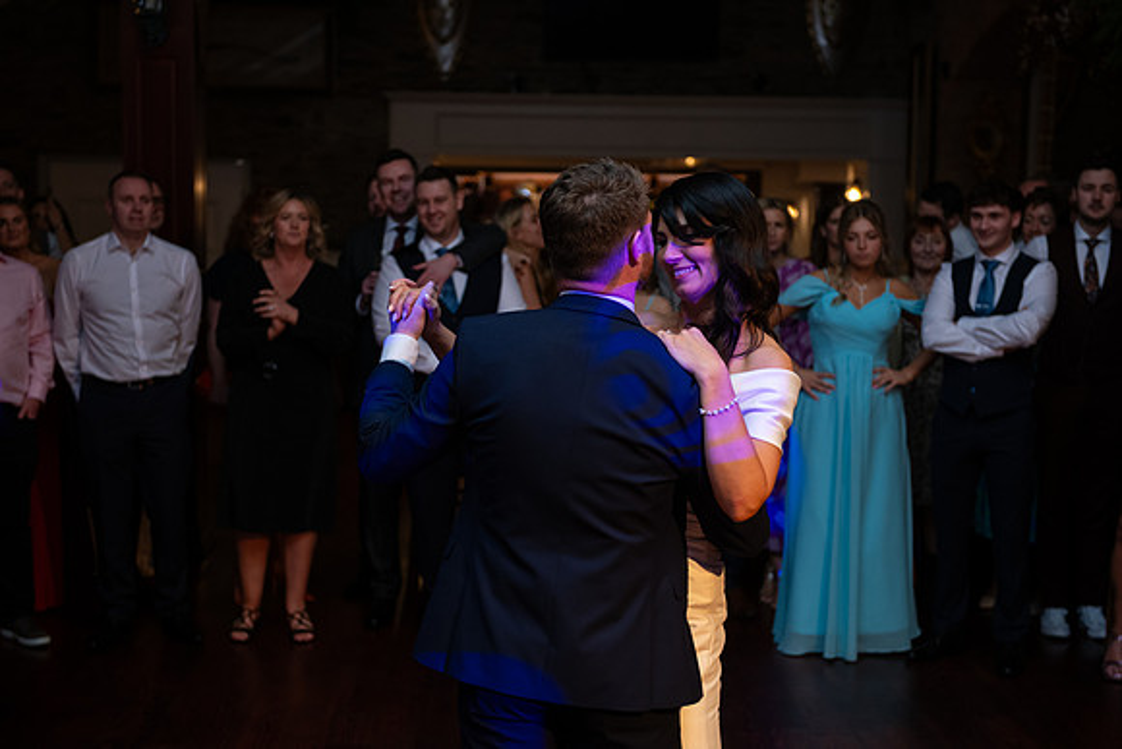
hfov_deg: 33.4
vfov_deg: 22.6
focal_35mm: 60
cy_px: 374
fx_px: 1870
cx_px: 561
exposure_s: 1/160
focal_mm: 60
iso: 640
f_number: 3.5
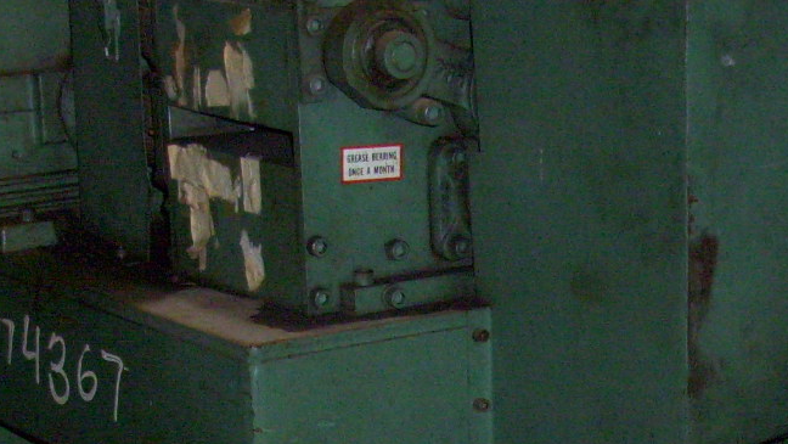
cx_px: 726
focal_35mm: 117
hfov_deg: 18.0
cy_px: 701
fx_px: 2445
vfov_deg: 10.0
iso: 250
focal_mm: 5.7
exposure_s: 1/40
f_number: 2.9
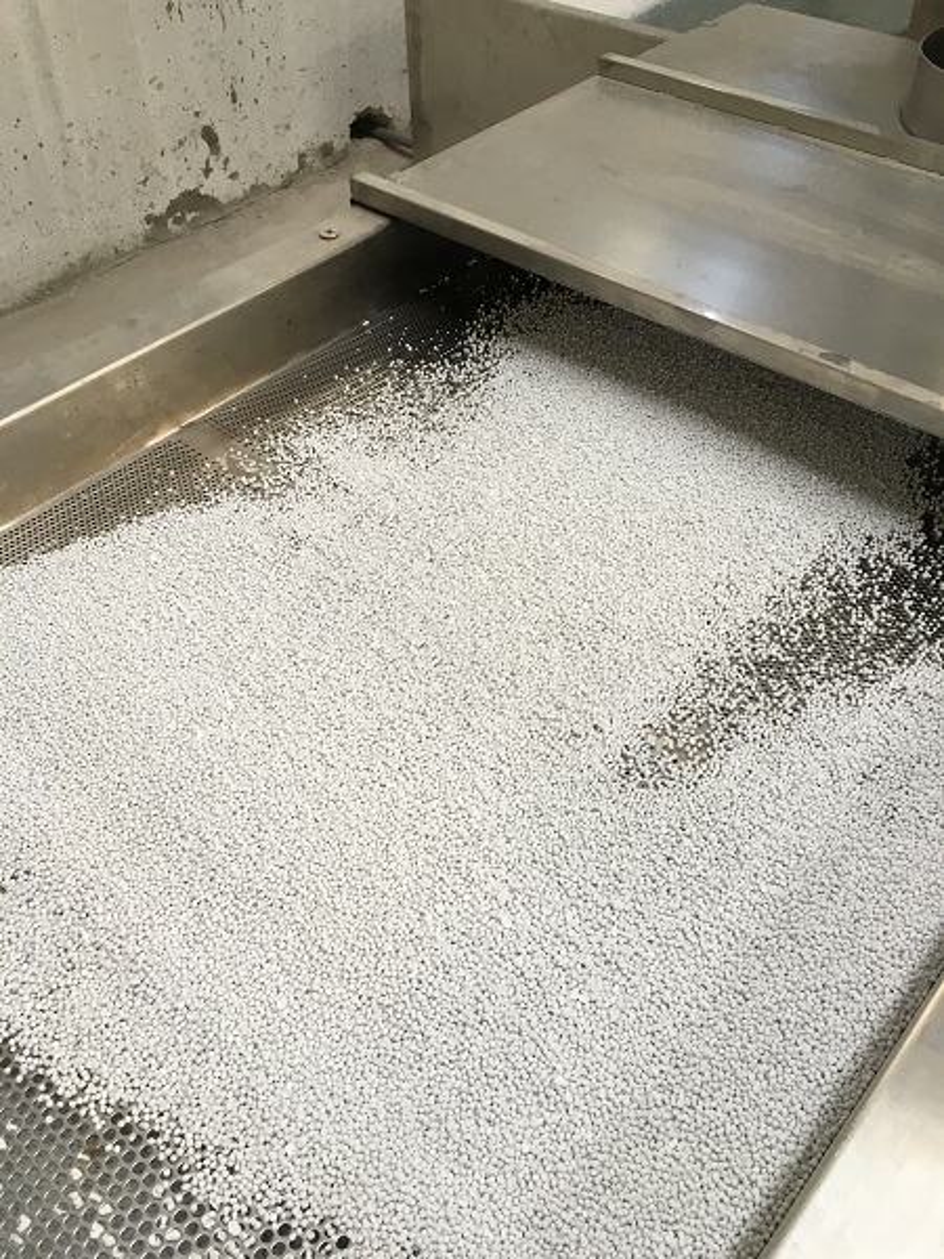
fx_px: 1054
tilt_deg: -46.3
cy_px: 630
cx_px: 472
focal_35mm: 29
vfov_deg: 61.7
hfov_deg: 48.2
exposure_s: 1/33
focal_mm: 4.15
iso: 40
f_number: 2.2
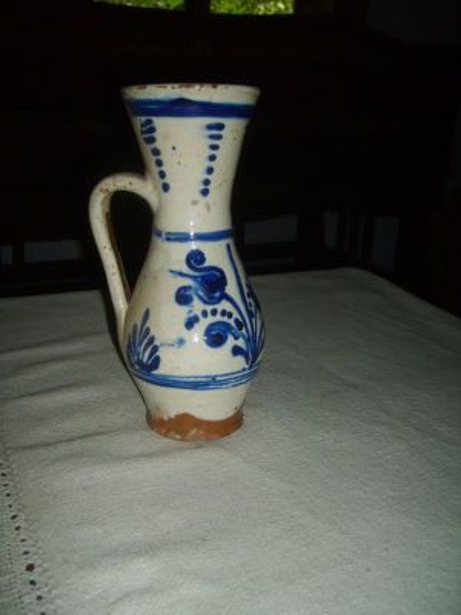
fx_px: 621
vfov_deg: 52.6
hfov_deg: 40.7
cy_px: 308
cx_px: 230
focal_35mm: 35
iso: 100
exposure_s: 1/45
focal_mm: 5.8
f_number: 2.8
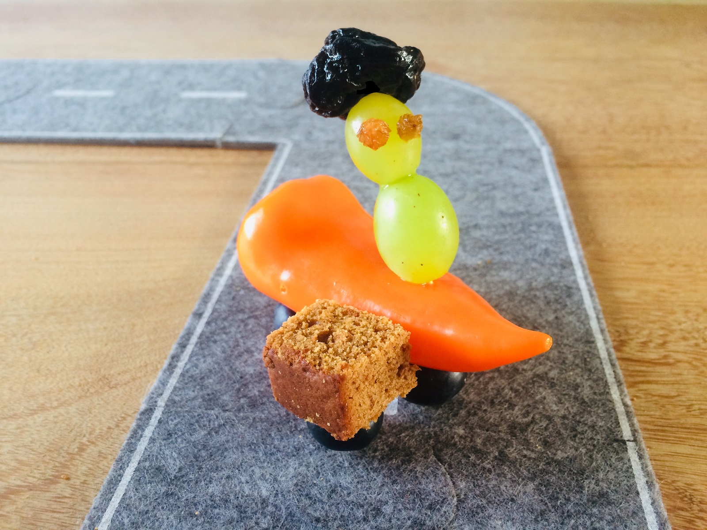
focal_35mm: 29
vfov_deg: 48.2
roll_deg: +3.3
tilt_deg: -37.1
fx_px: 592
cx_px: 354
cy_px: 265
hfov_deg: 61.7
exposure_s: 1/33
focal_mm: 4.15
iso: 125
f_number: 2.2
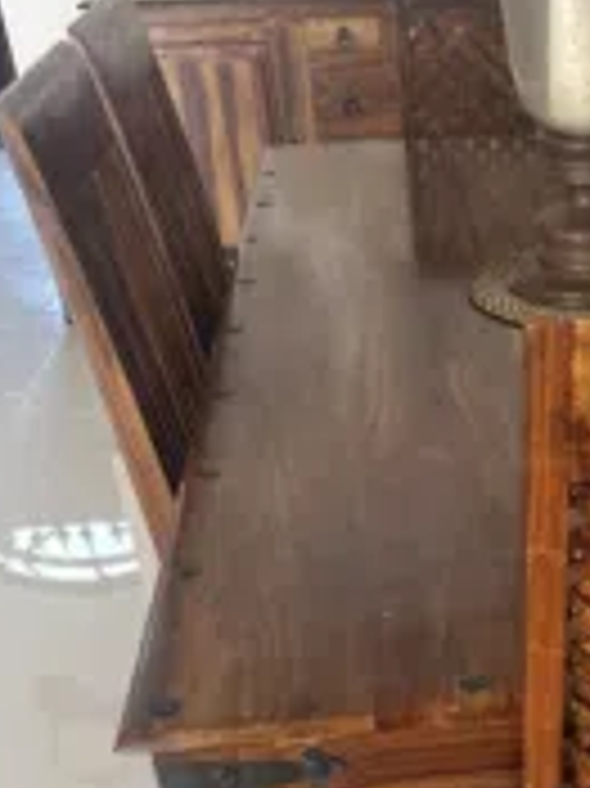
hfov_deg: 25.1
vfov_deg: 33.5
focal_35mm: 55
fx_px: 1251
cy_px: 675
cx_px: 608
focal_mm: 6.86
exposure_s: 1/60
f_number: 1.78
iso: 250
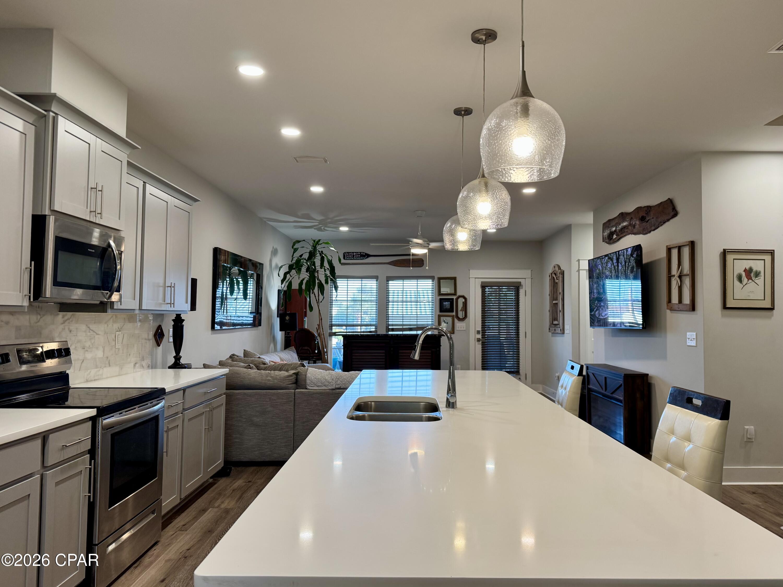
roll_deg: -0.8
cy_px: 294
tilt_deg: +2.6
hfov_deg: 71.6
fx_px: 543
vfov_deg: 56.8
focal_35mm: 24
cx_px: 392
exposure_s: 1/120
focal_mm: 6.76
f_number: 1.78
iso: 160
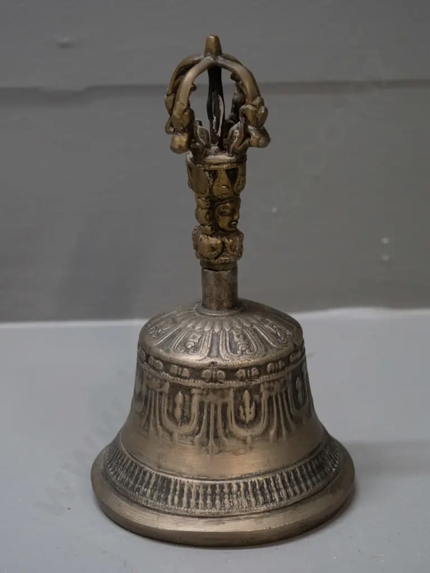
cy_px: 286
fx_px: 1325
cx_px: 215
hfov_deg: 18.4
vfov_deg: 24.4
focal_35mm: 80
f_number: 5
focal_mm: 40
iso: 3200
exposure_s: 1/200
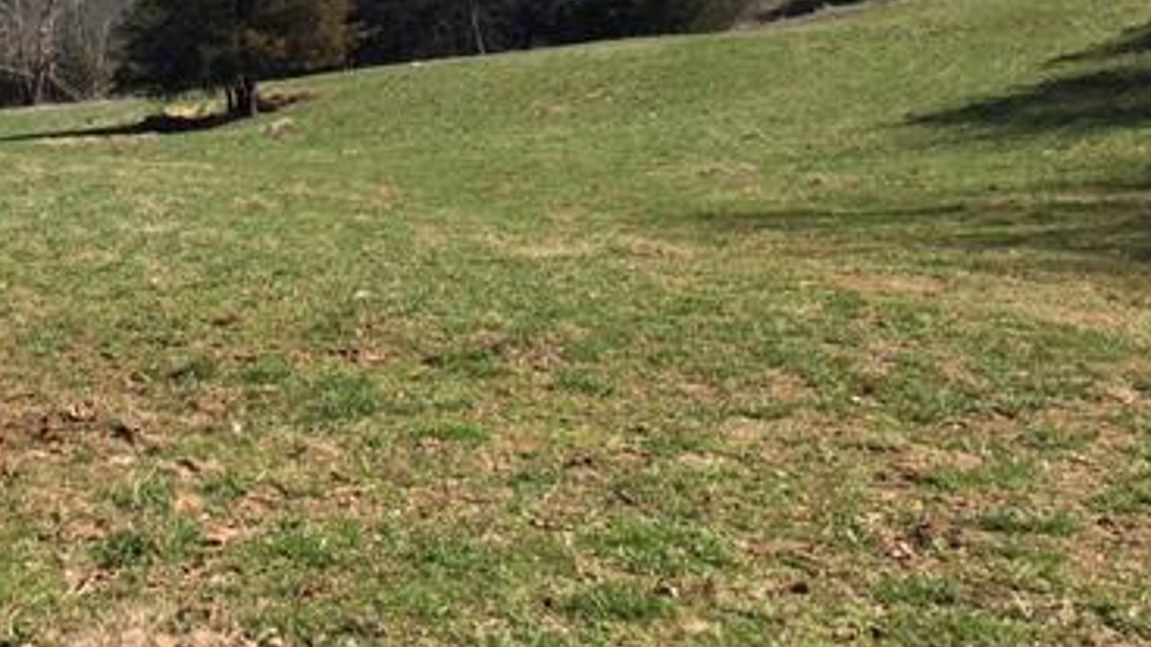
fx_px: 1679
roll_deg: -0.2
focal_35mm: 55
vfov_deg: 21.8
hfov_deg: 36.0
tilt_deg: -4.2
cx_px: 160
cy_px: 300
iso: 25
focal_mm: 4.15
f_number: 2.2
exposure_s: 1/1304
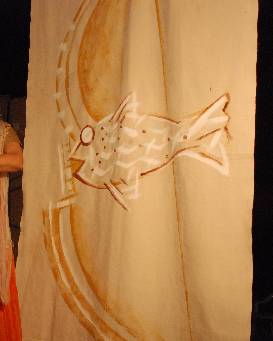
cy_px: 170
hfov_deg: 22.2
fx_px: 687
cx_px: 56
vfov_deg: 27.9
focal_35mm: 68
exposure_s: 1/60
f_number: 10
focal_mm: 32
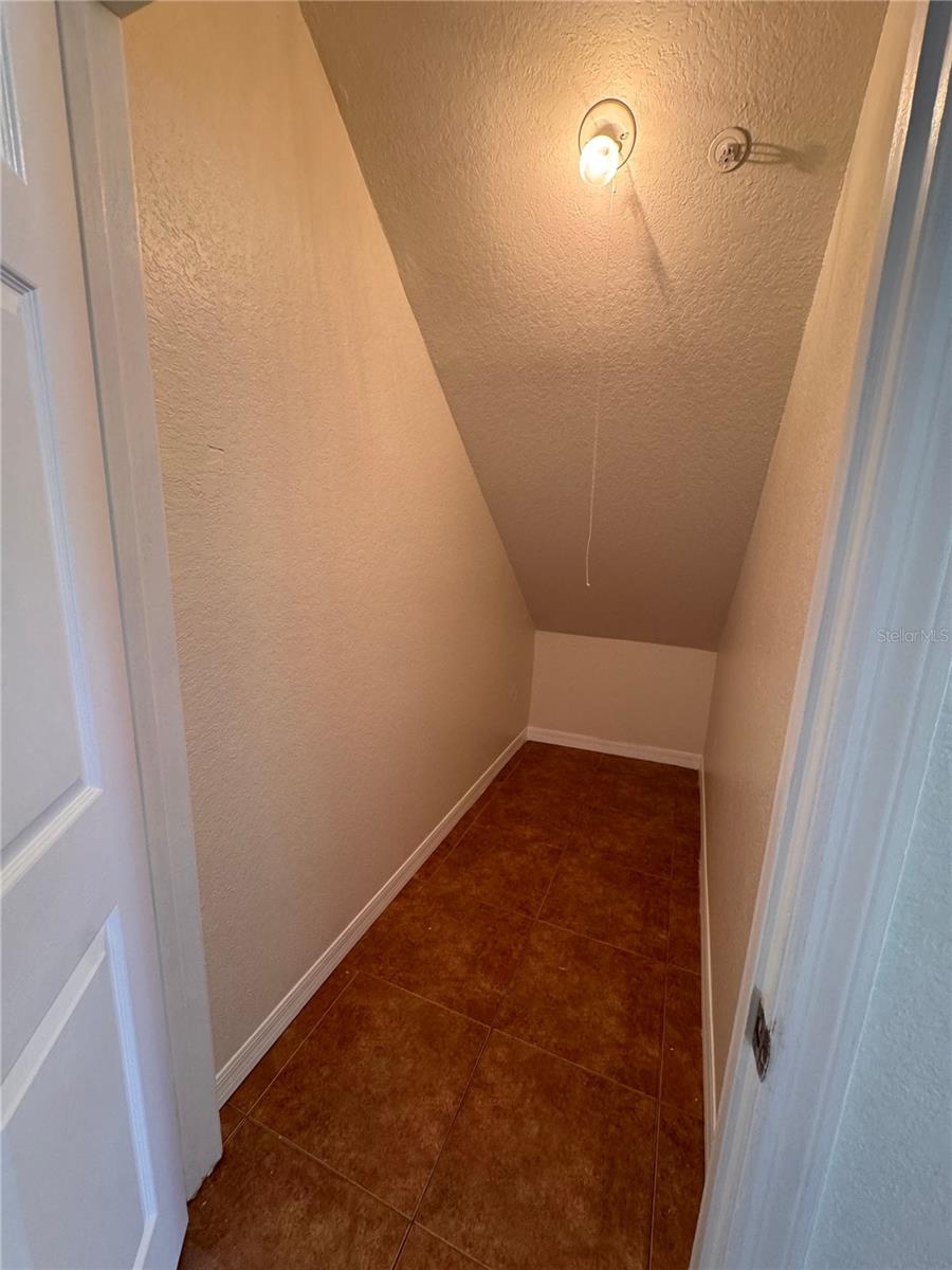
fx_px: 513
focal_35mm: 14
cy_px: 635
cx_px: 476
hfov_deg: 85.7
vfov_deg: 102.1
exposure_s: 1/60
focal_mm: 2.22
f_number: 2.2
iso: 200
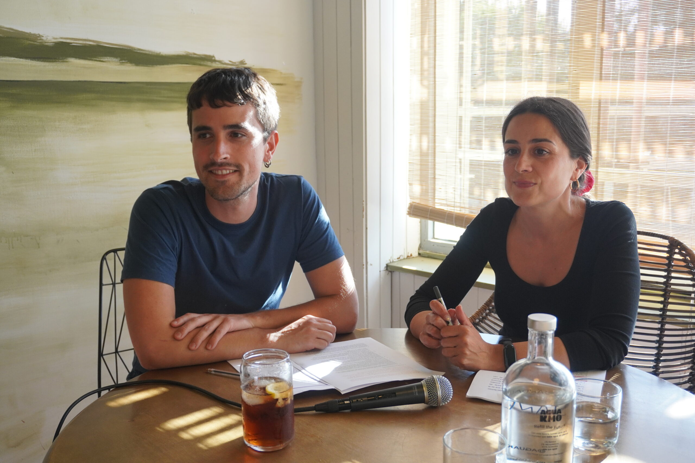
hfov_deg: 49.6
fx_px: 753
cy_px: 232
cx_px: 348
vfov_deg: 34.2
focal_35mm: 39
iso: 1000
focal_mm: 26
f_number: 4.5
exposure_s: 1/160
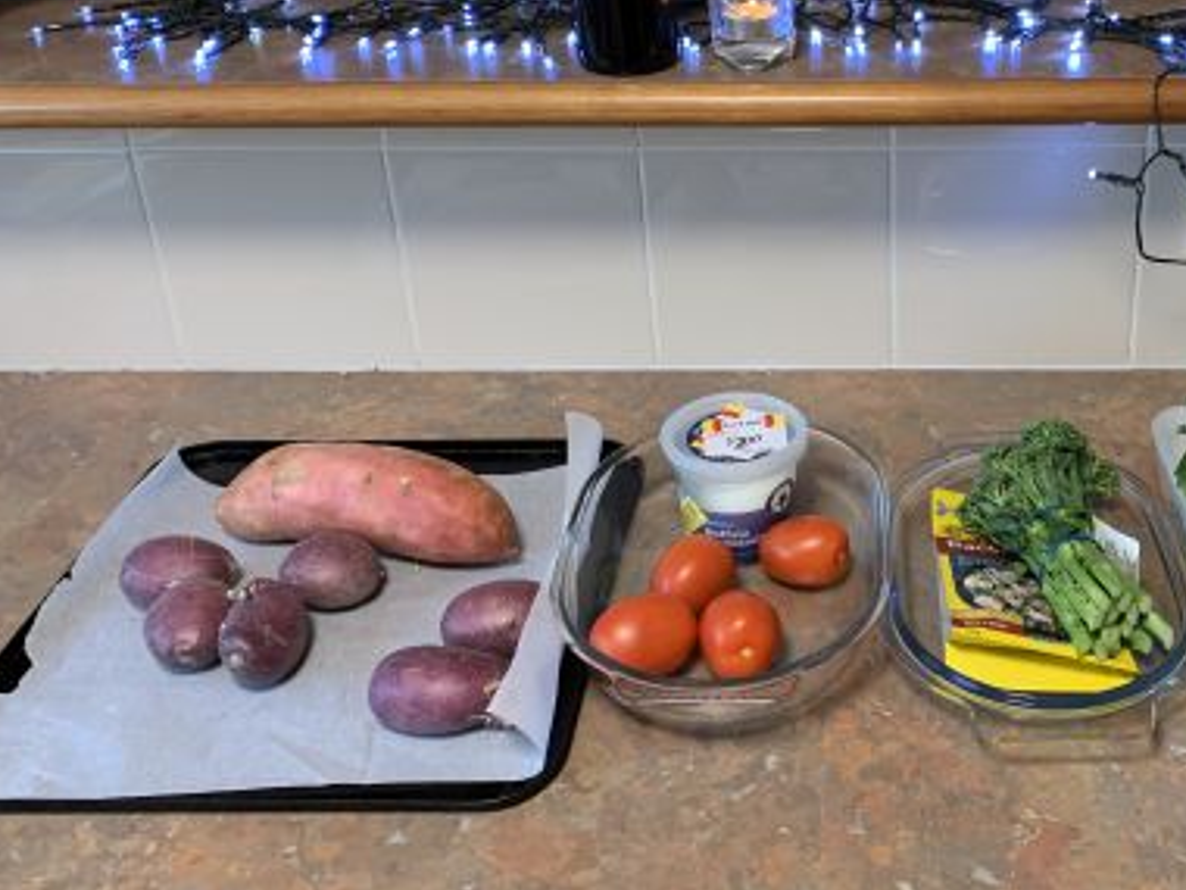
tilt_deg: -27.4
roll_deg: +0.6
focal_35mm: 41
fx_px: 1405
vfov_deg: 34.8
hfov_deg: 44.6
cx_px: 858
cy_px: 300
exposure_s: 1/60
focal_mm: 4.25
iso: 200
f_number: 1.8
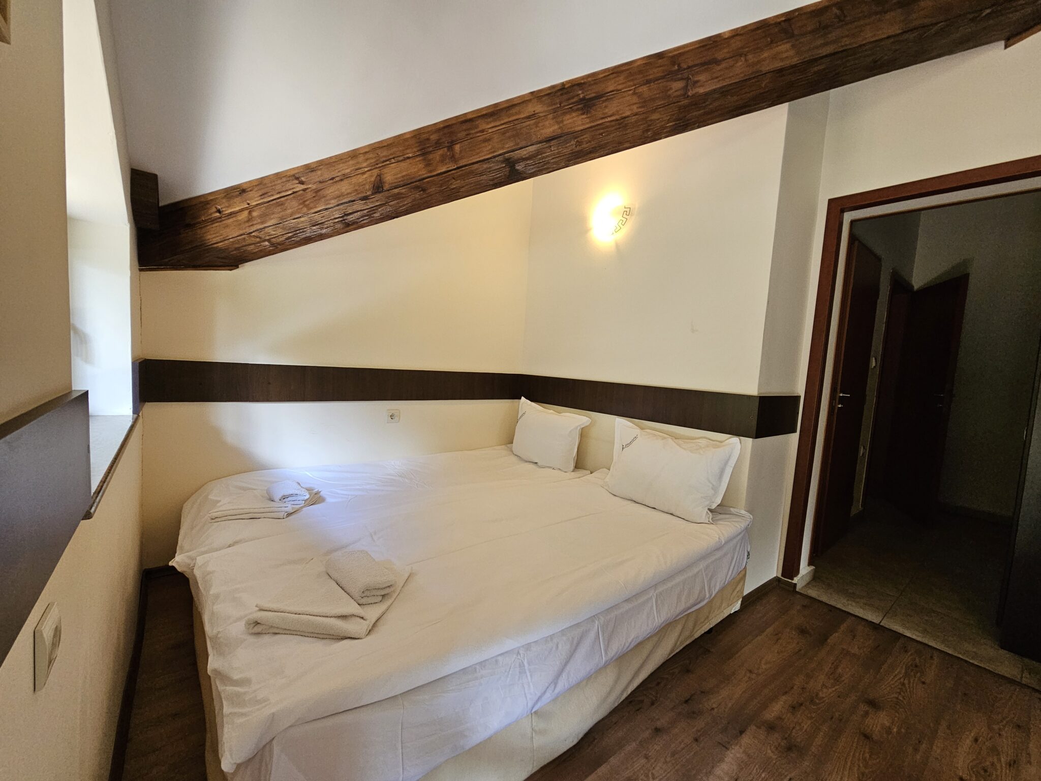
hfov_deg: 106.2
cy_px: 390
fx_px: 391
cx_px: 520
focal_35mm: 13
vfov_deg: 89.9
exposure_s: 1/71
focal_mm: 2.2
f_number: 2.2
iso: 320
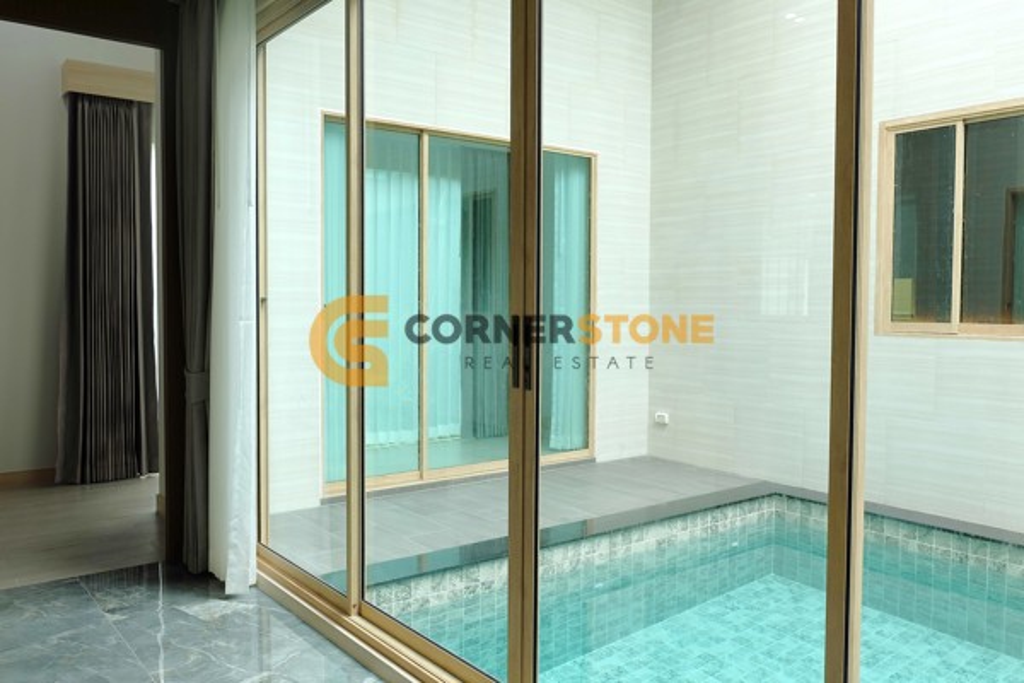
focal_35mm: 29
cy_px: 342
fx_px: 825
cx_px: 512
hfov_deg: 63.7
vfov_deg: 45.0
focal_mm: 19.2
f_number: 3.8
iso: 200
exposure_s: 1/105
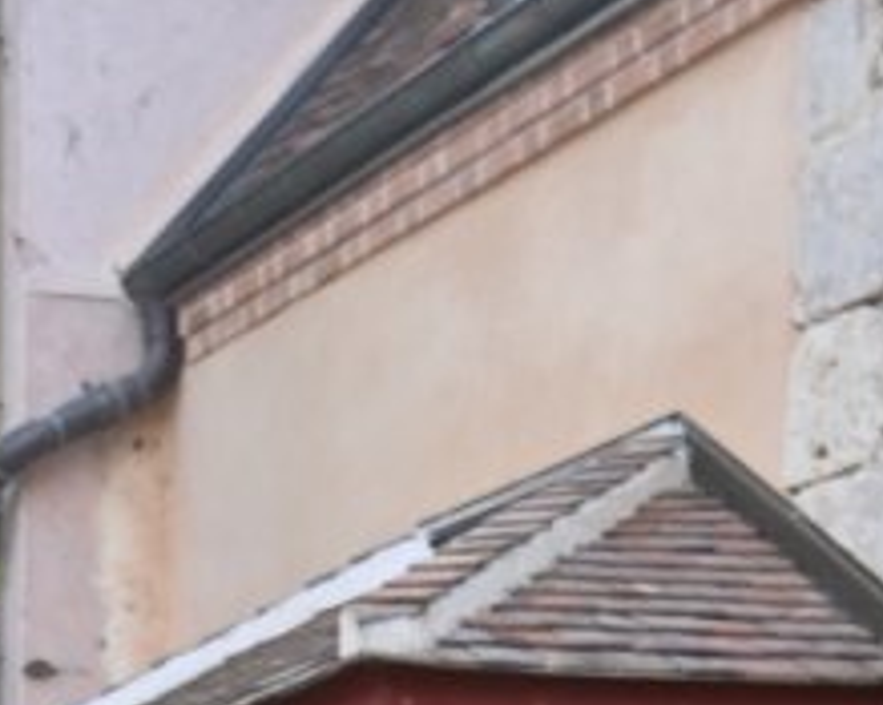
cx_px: 4
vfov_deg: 7.6
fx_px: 4441
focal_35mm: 170
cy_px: 2333
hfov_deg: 11.2
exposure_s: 1/250
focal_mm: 22
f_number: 4
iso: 360
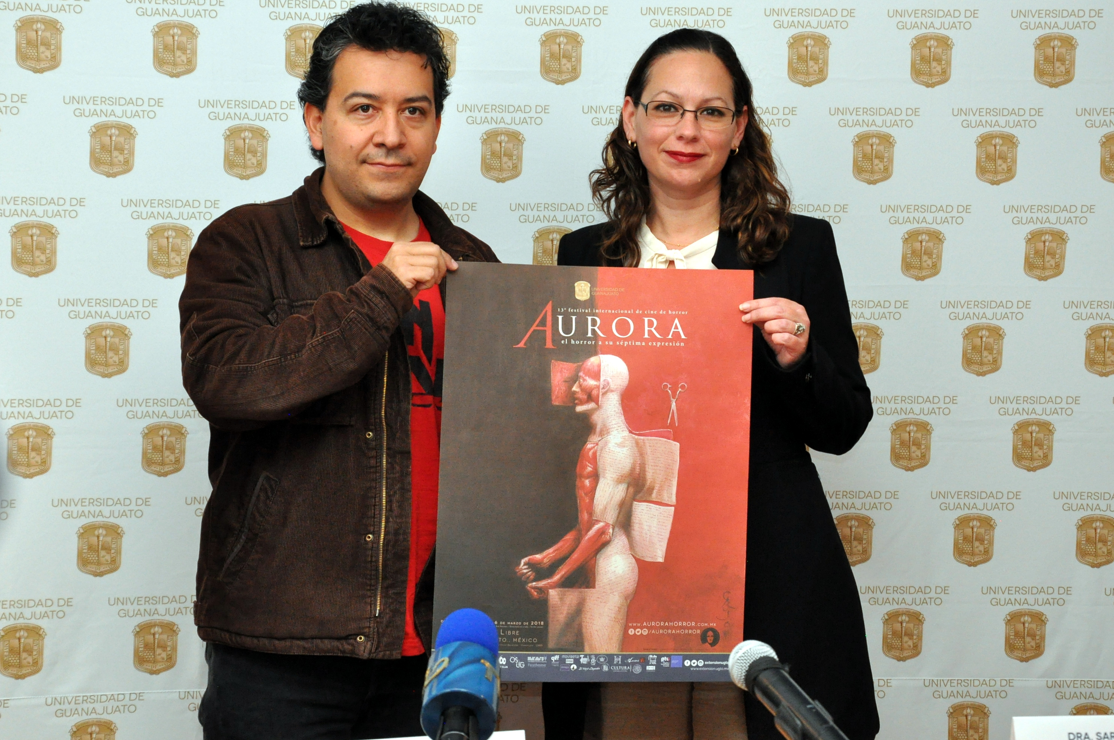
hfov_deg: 21.7
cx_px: 542
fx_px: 2905
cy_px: 354
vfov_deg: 14.5
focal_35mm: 94
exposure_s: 1/90
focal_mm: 58
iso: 1600
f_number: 8
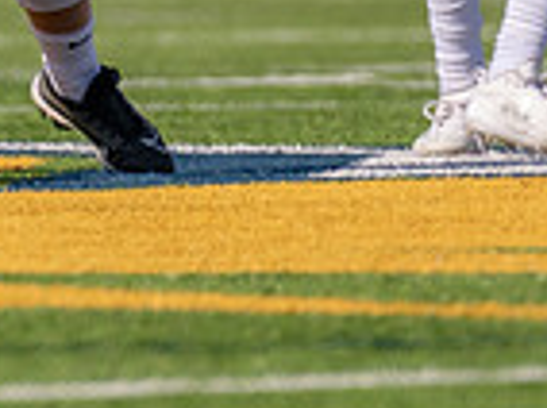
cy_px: -242
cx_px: -51
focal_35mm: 1692
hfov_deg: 1.2
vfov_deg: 0.9
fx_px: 26692
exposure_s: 1/2000
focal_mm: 280
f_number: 4
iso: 100
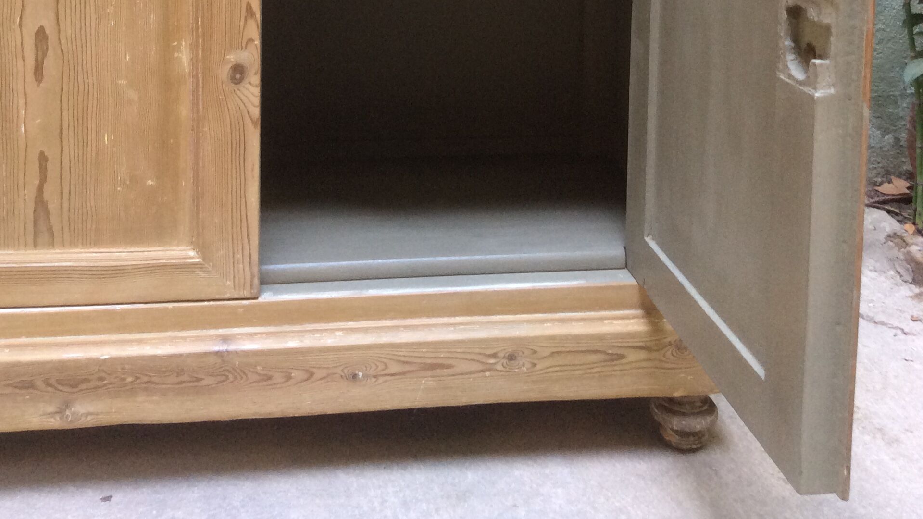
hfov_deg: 43.7
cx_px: 458
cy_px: -24
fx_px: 1150
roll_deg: -0.1
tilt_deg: -7.2
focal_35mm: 47
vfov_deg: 24.1
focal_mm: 3.3
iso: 80
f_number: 2.4
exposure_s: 1/25
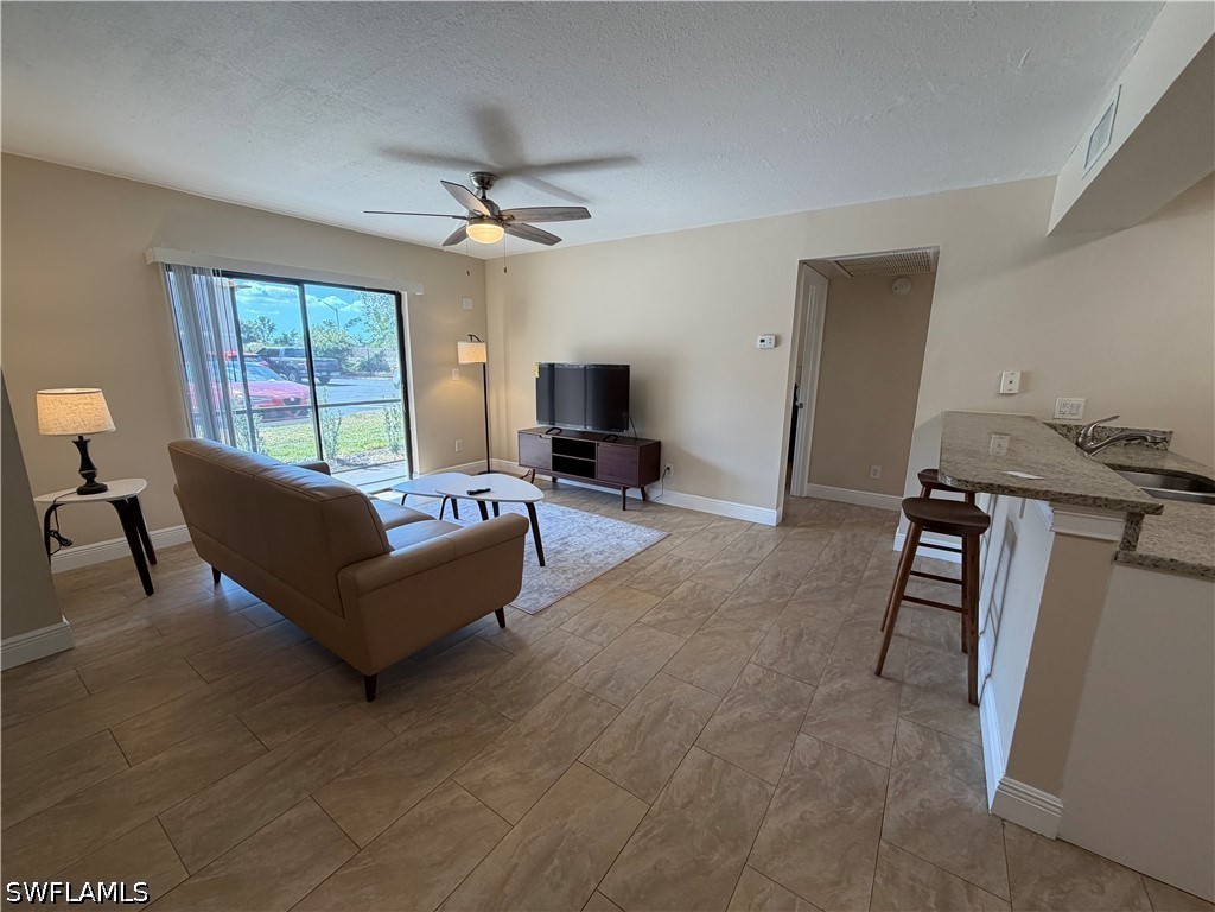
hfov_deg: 102.1
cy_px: 456
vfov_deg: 85.7
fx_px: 491
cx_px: 608
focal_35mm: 14
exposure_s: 1/120
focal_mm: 2.22
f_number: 2.2
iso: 125
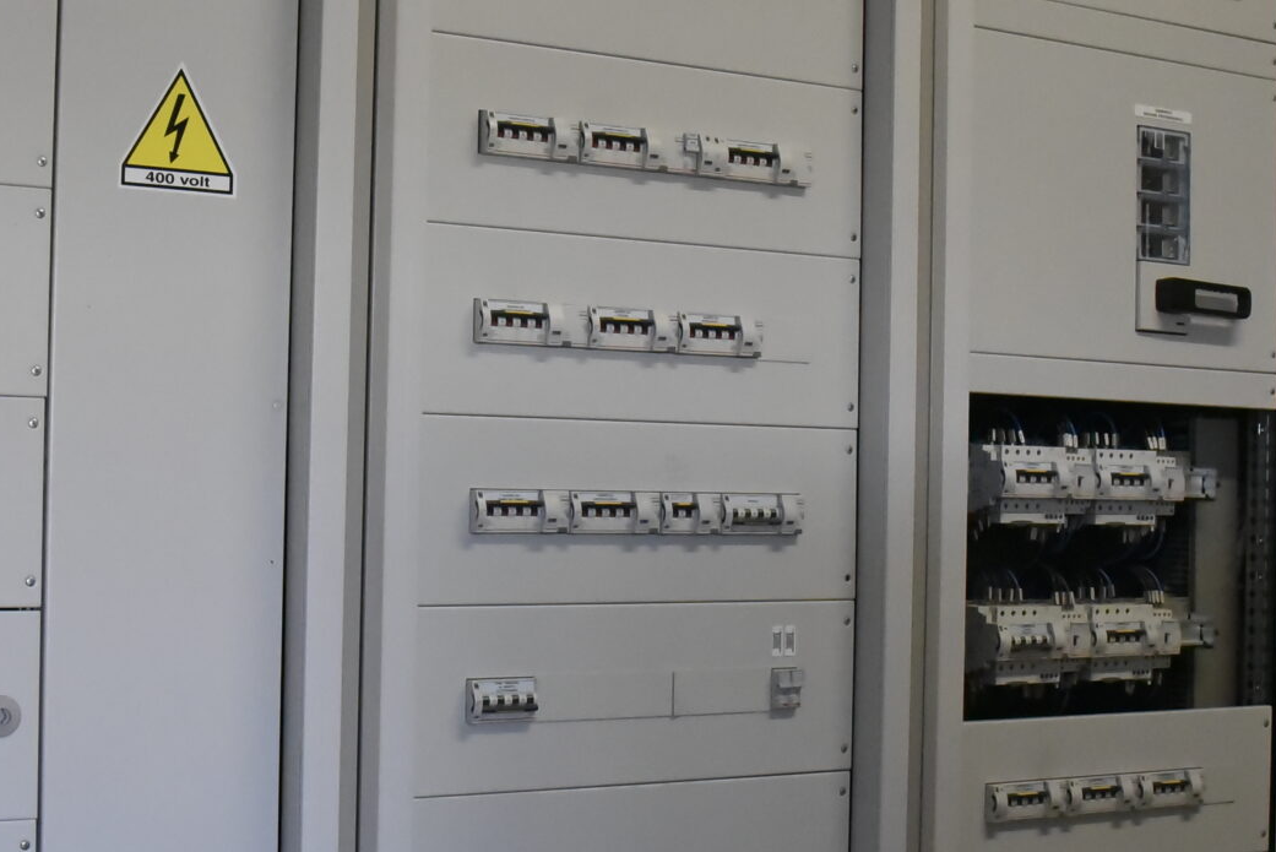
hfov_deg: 33.8
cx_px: 498
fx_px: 2092
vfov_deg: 23.0
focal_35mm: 59
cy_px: 469
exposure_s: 1/800
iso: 6400
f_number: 7.1
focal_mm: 24
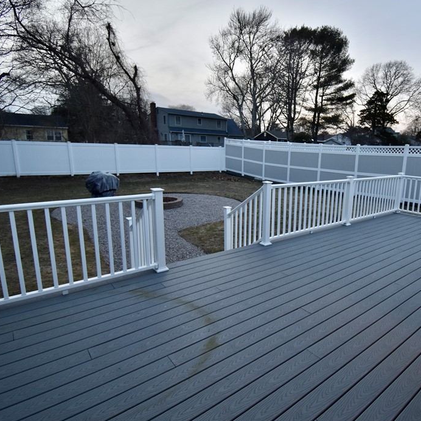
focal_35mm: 20
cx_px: 274
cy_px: 215
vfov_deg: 74.8
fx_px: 275
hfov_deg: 73.0
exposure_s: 1/50
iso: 320
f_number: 4.5
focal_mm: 10
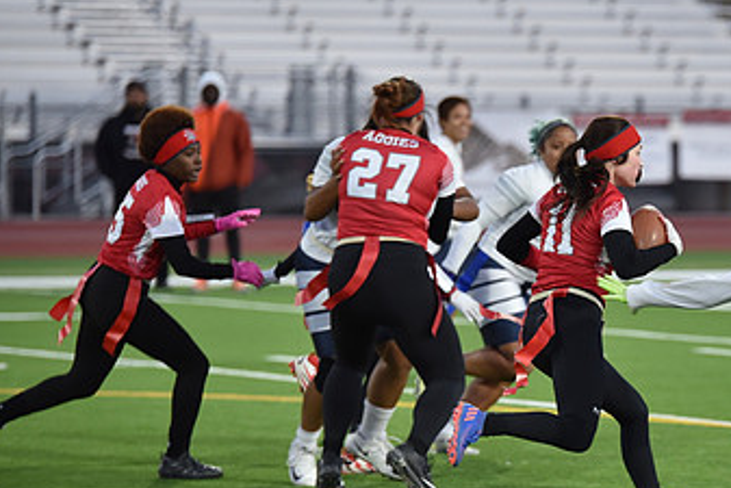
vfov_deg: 4.6
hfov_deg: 6.8
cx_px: 605
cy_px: 242
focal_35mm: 301
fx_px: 6114
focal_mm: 175
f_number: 2.8
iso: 1250
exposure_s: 1/500
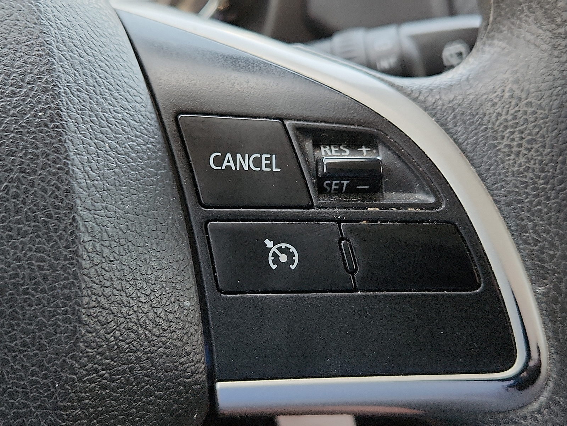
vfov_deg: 58.9
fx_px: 377
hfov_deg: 73.9
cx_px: 284
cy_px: 213
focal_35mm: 23
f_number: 1.8
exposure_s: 1/59.2
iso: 111
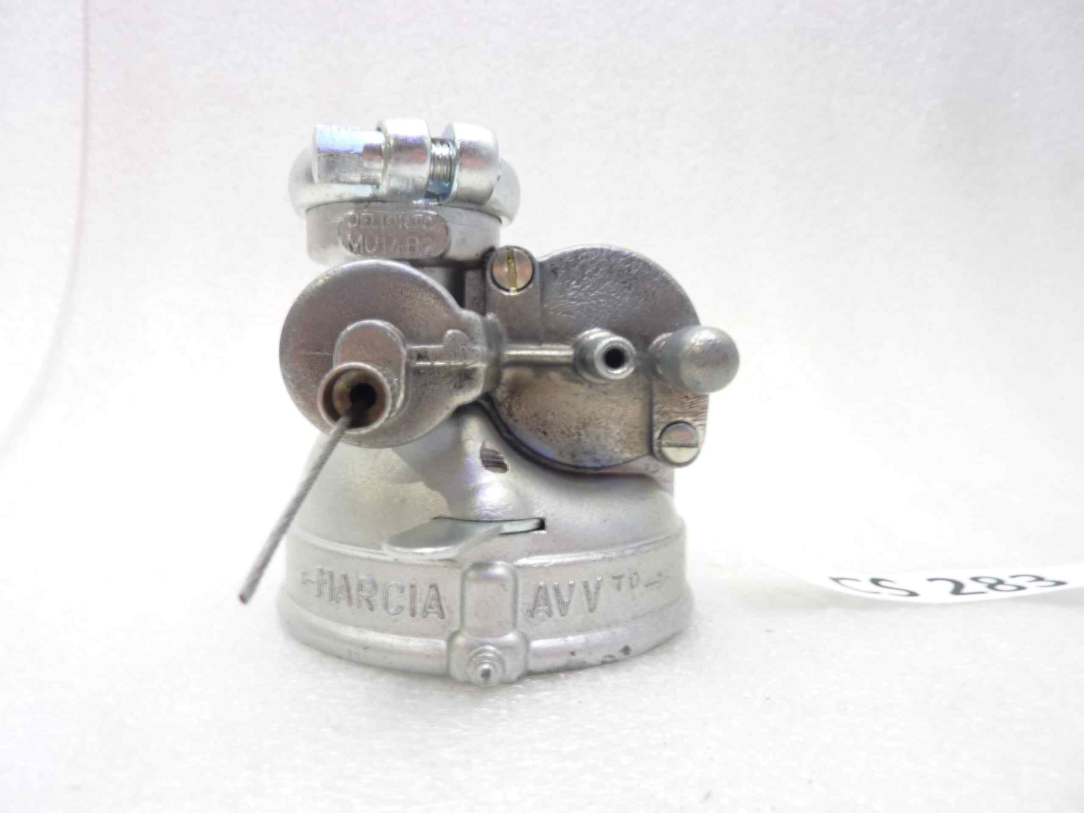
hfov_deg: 69.4
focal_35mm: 25
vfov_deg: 54.9
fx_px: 783
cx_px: 542
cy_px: 406
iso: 80
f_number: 3.3
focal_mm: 4.1
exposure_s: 1/8
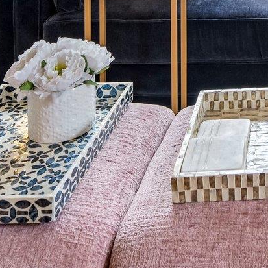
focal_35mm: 59
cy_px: -149
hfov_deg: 26.5
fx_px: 517
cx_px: 304
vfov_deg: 22.8
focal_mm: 14
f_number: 8
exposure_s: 1/13
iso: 400
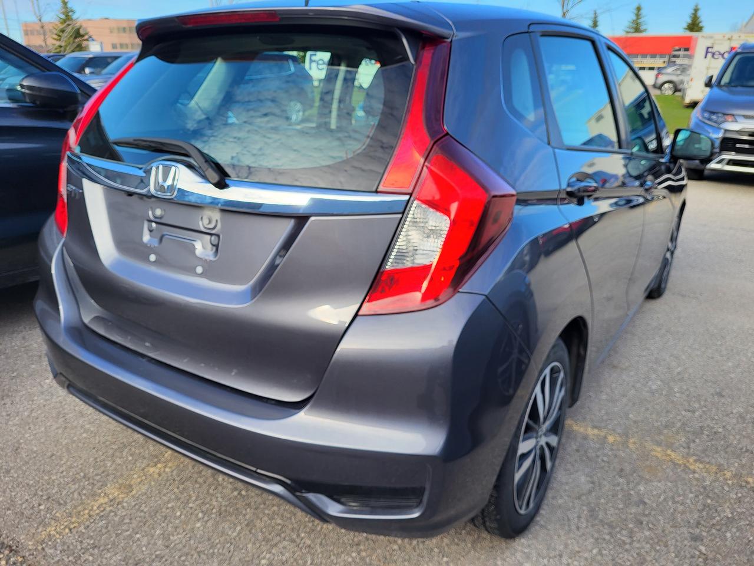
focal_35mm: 26
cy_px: 283
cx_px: 377
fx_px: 566
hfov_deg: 67.3
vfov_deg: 53.1
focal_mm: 5.4
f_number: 1.8
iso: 40
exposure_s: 1/666
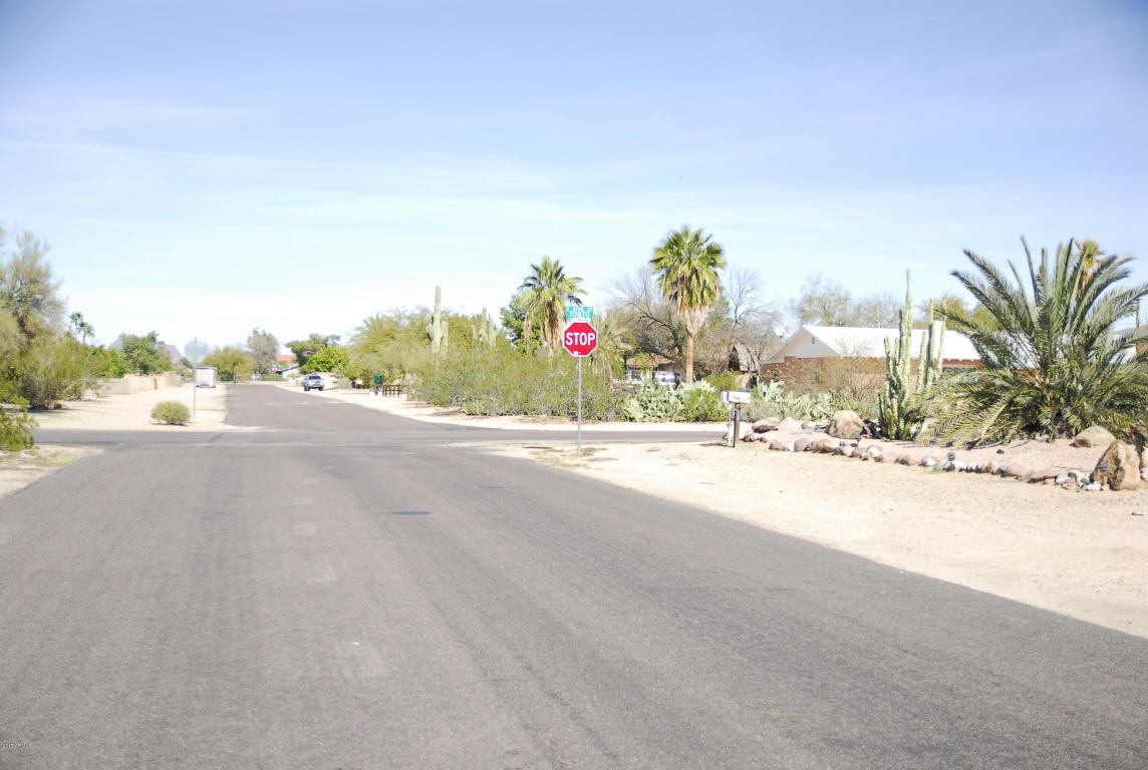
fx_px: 1246
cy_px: 385
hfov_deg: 49.5
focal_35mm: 39
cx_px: 574
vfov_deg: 34.4
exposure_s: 1/1000
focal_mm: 26
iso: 125
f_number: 13
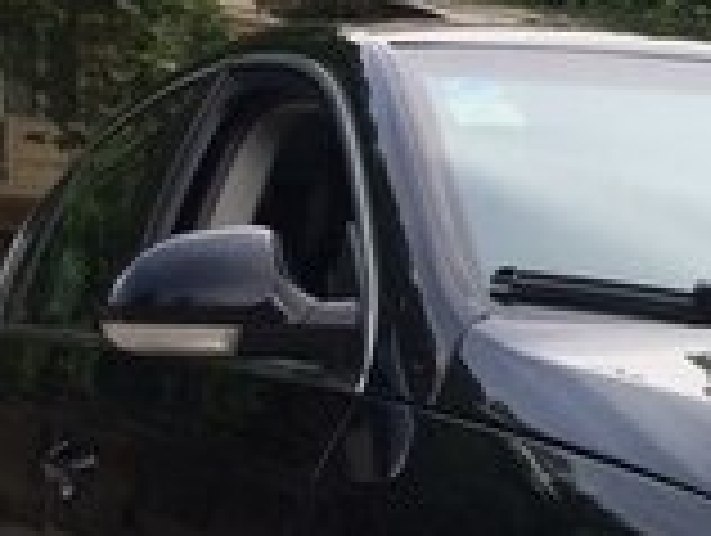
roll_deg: -2.5
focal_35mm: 121
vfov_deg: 11.9
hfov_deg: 15.1
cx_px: 1044
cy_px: 723
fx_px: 2489
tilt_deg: -5.8
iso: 32
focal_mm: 4.15
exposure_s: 1/641
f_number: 2.2
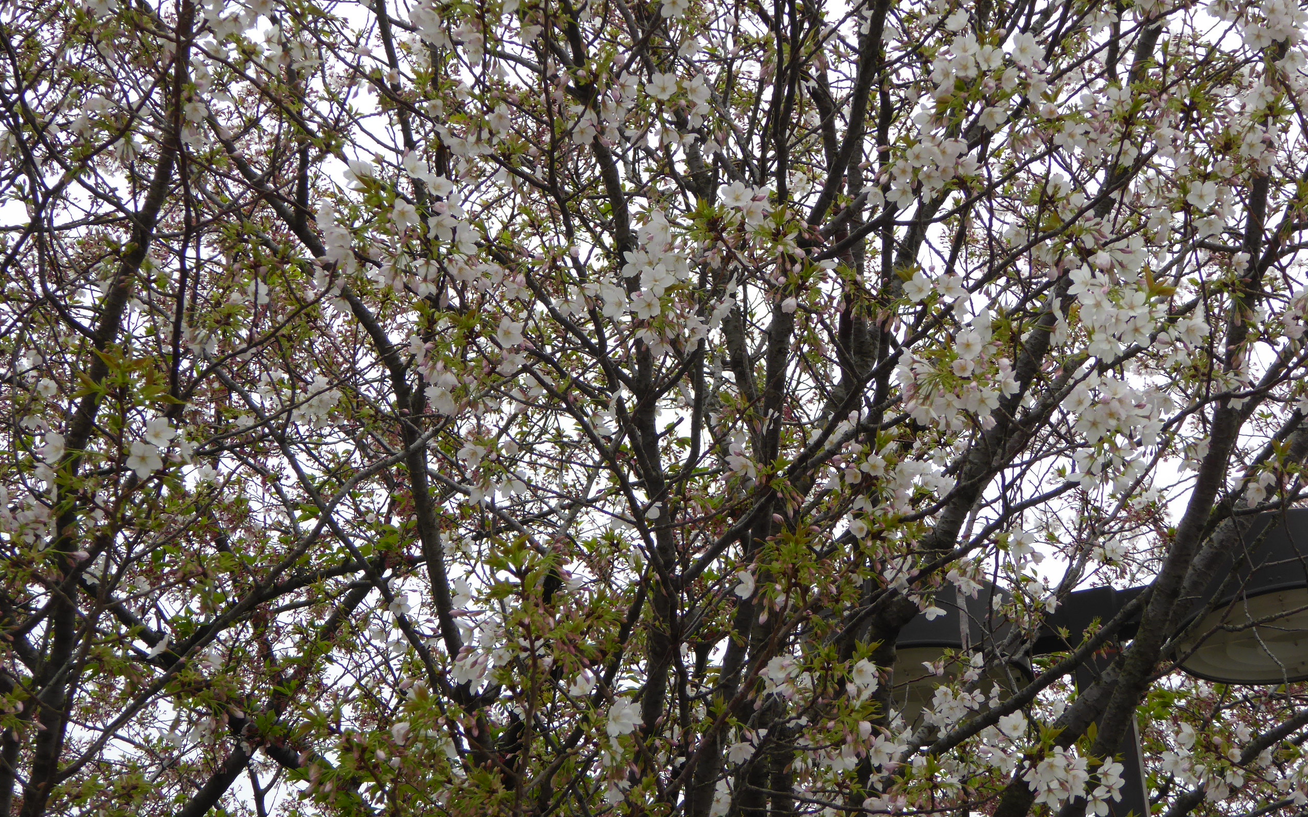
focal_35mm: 91
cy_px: 335
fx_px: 3244
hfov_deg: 22.8
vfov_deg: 14.4
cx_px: 649
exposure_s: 1/250
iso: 100
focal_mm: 14.1
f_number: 4.7
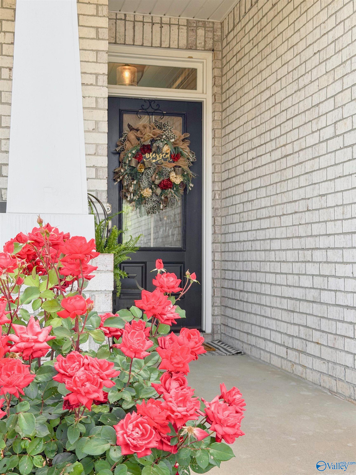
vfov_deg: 39.7
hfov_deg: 30.3
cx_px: 178
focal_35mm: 48
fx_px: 658
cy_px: 238
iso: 100
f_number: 1.78
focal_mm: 6.76
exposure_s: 1/699
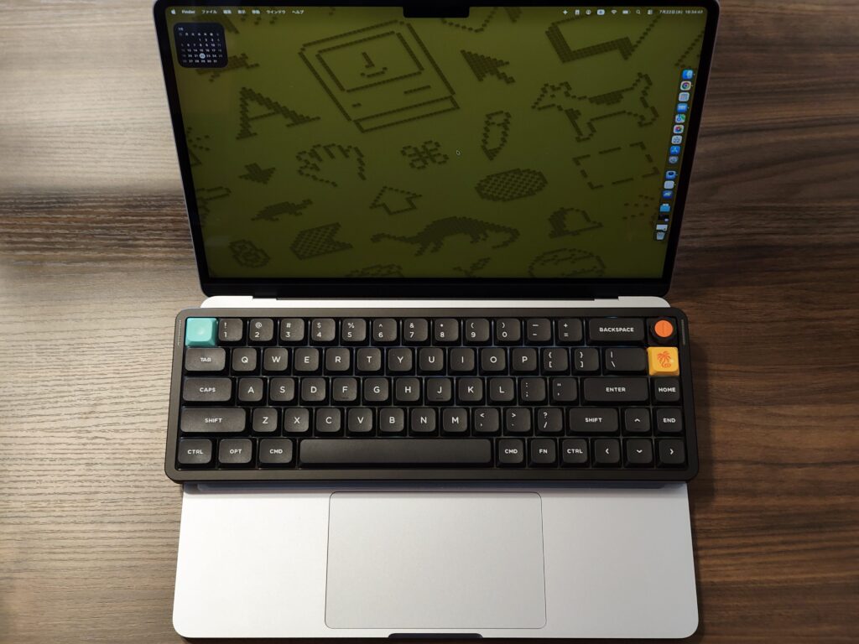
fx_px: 1241
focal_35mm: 50
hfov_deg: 38.2
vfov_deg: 29.1
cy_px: 322
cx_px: 430
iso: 670
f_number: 2
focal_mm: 7.1
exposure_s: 1/50
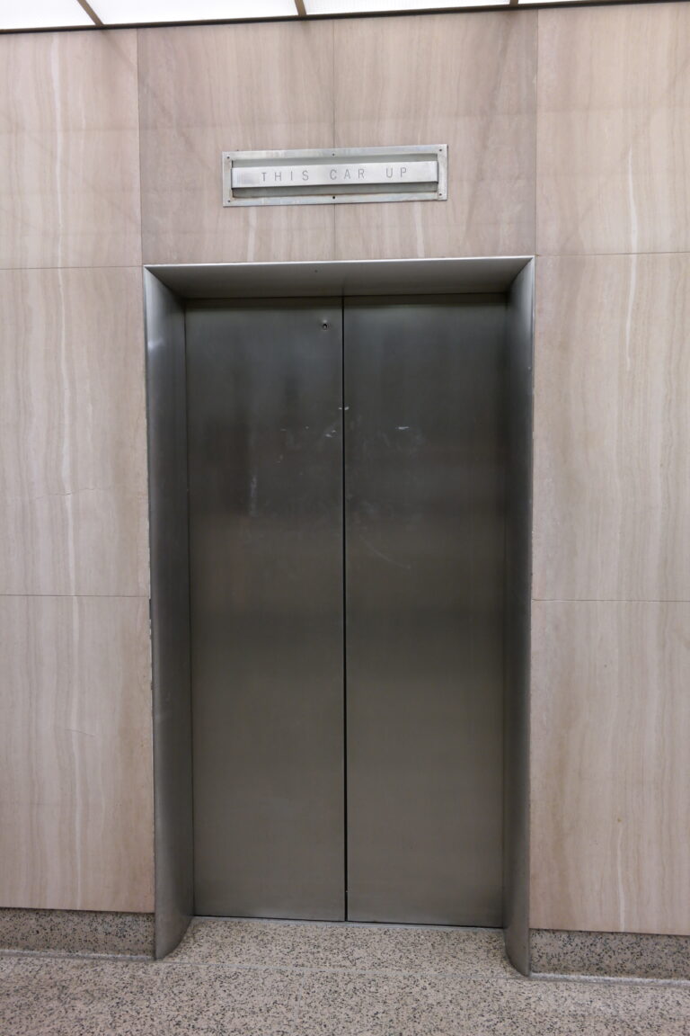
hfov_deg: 43.6
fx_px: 862
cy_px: 518
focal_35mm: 30
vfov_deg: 61.9
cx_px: 345
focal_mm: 20
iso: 800
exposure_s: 1/40
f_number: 3.5
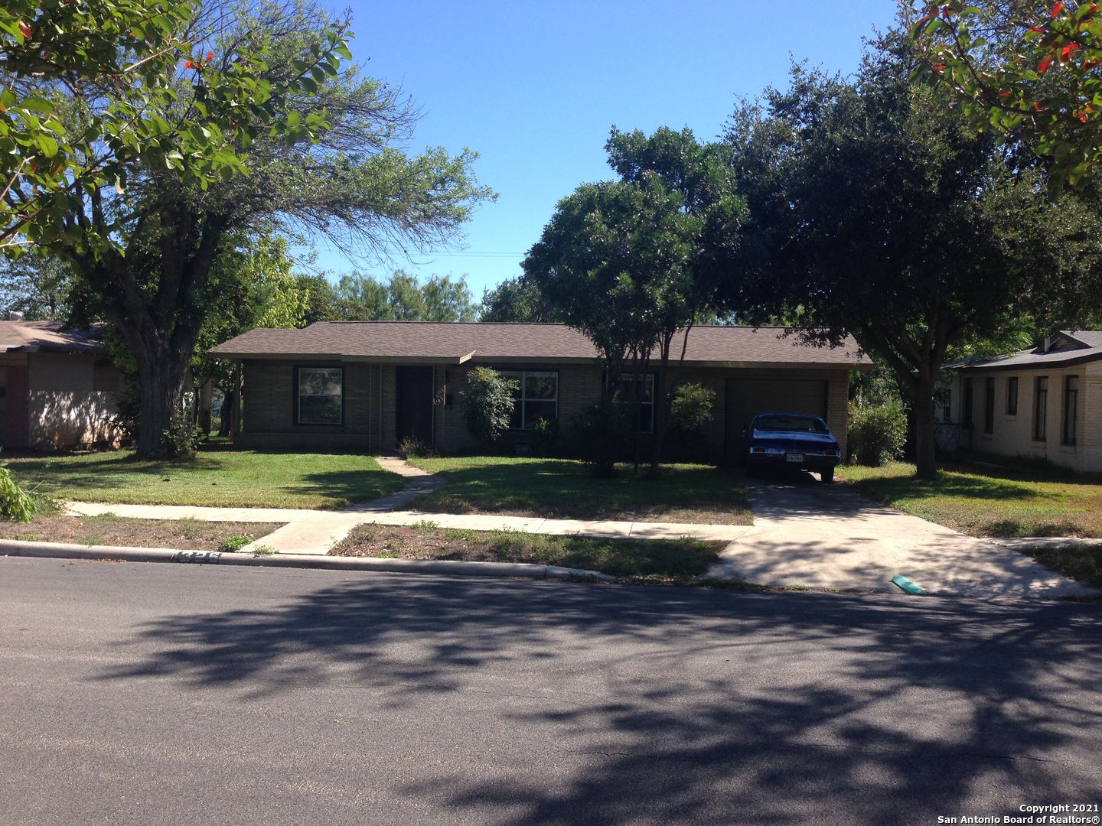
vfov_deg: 42.9
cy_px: 413
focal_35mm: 33
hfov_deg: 55.4
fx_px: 1051
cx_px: 551
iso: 50
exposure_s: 1/903
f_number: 2.4
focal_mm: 4.12
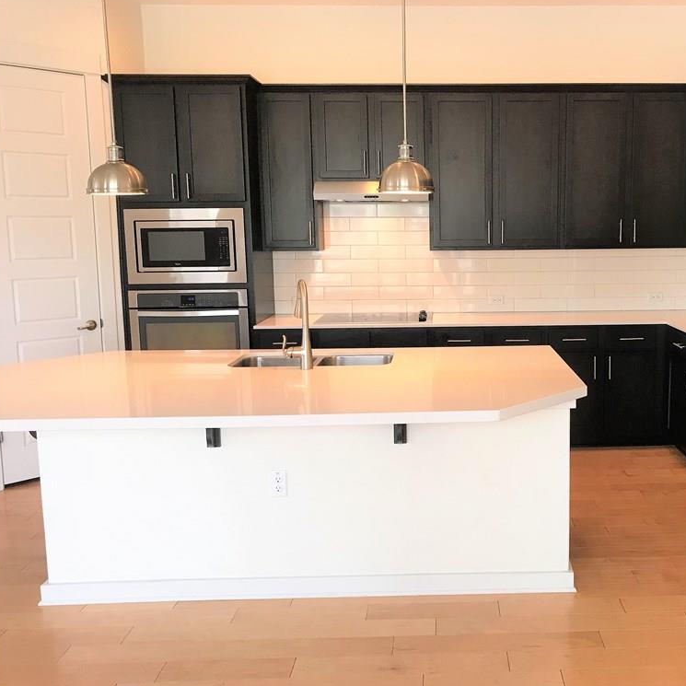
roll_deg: +1.0
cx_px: 463
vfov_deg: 48.5
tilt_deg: -8.8
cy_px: 341
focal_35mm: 34
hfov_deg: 47.6
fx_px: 762
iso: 25
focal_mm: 3.99
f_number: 1.8
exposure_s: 1/40
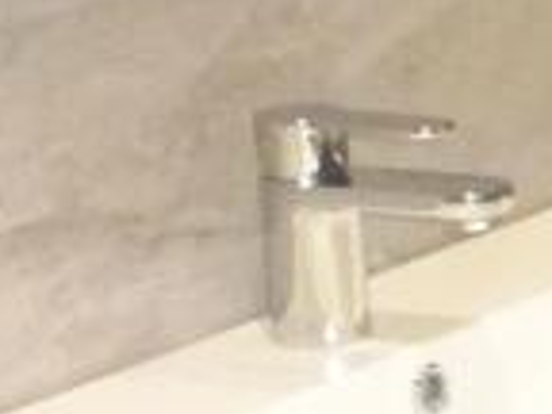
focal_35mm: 171
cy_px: 146
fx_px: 2727
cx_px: 1330
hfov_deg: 10.1
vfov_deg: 8.7
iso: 800
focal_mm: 4.3
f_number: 3.3
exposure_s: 1/60
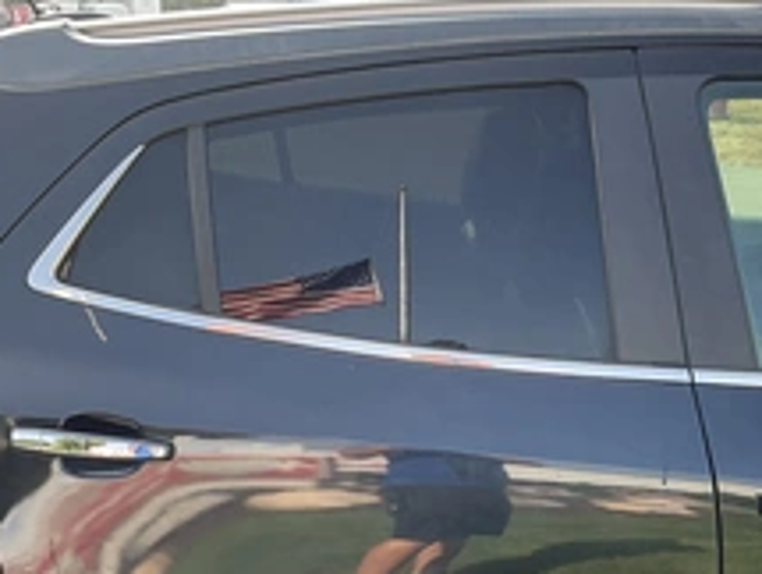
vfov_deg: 27.6
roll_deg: -1.2
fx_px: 1147
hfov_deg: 36.8
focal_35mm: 52
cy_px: 454
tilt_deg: -18.6
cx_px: 376
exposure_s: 1/161
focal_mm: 3
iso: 20
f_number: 1.8
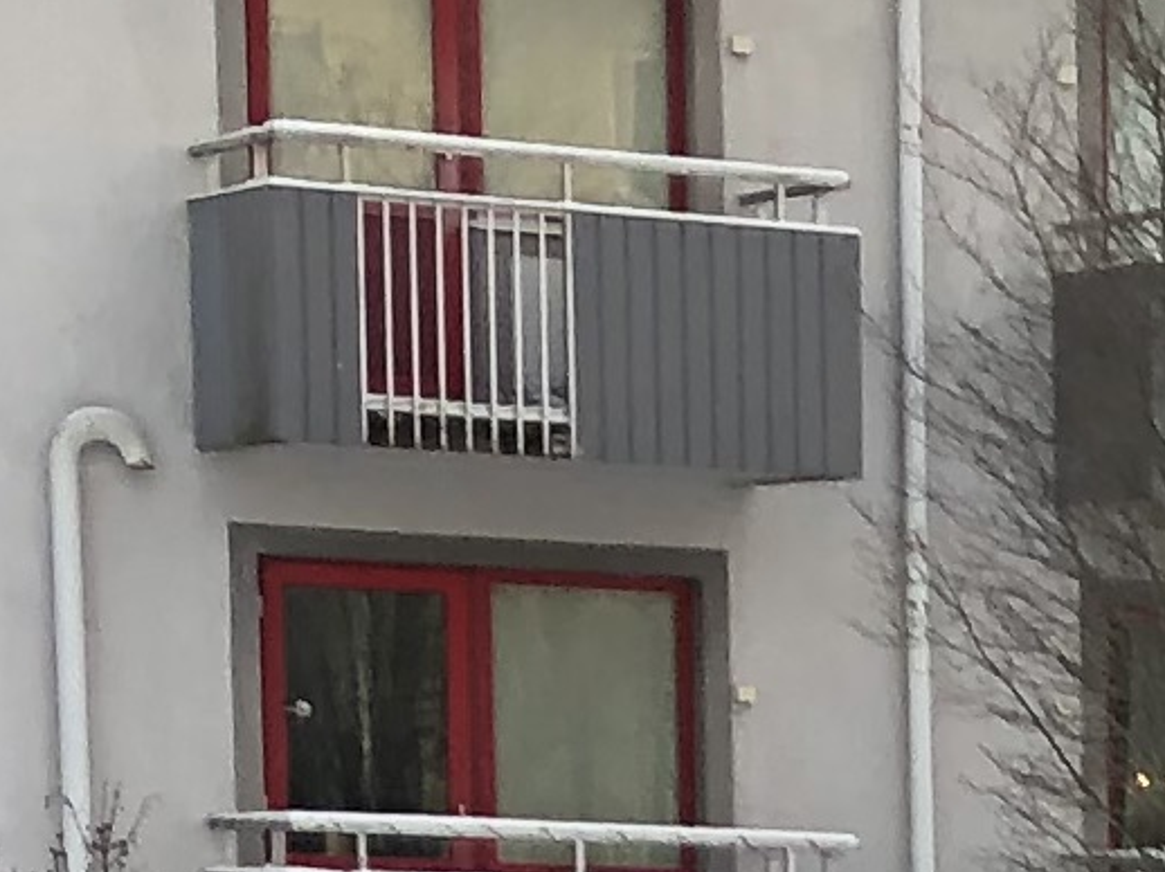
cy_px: 2450
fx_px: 7333
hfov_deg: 8.4
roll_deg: -2.2
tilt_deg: -11.4
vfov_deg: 6.3
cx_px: 2757
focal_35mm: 218
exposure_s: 1/204
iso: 20
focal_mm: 3.99
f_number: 1.8
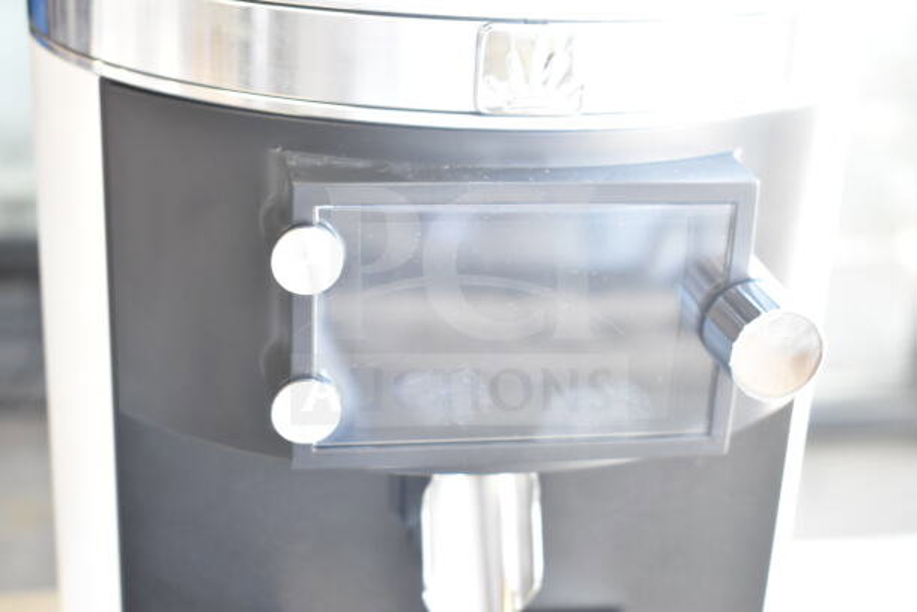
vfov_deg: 23.8
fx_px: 1452
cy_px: 306
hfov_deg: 35.0
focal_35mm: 57
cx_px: 458
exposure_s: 1/60
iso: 2000
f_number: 4.8
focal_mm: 38
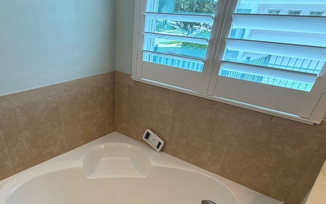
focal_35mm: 26
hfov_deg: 69.2
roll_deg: -0.9
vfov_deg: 42.7
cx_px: 120
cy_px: 191
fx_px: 231
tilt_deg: -40.1
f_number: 2.2
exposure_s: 1/120
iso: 100
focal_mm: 2.22
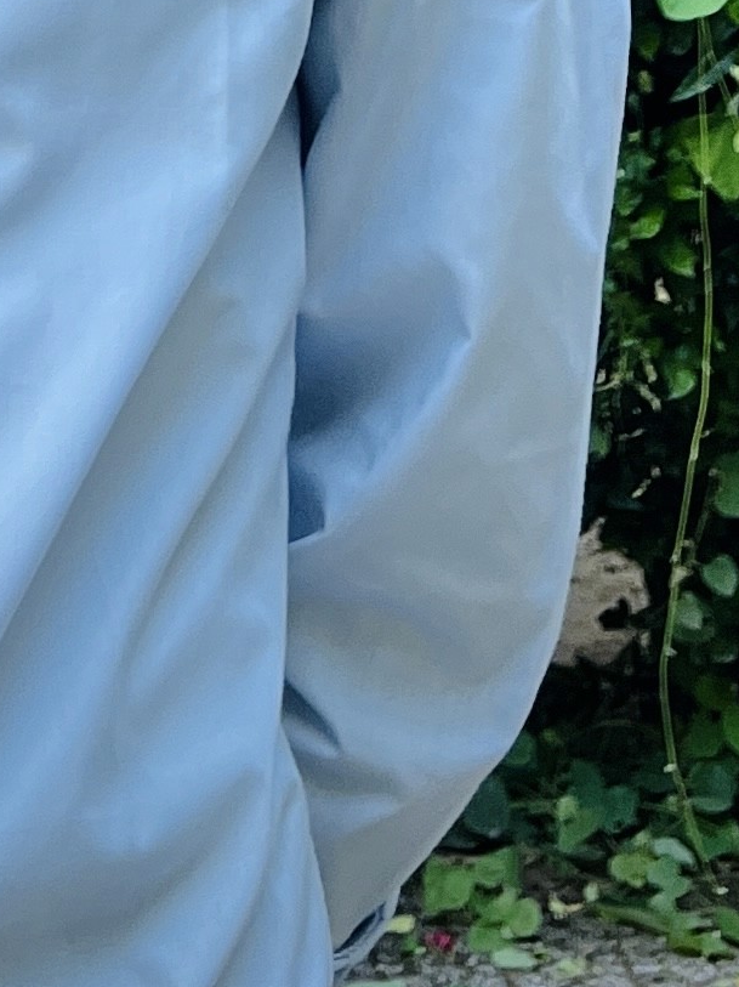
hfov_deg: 11.2
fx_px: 3675
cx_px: -181
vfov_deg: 12.5
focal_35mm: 129
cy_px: -1276
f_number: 1.6
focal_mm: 5.1
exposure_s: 1/122
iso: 100
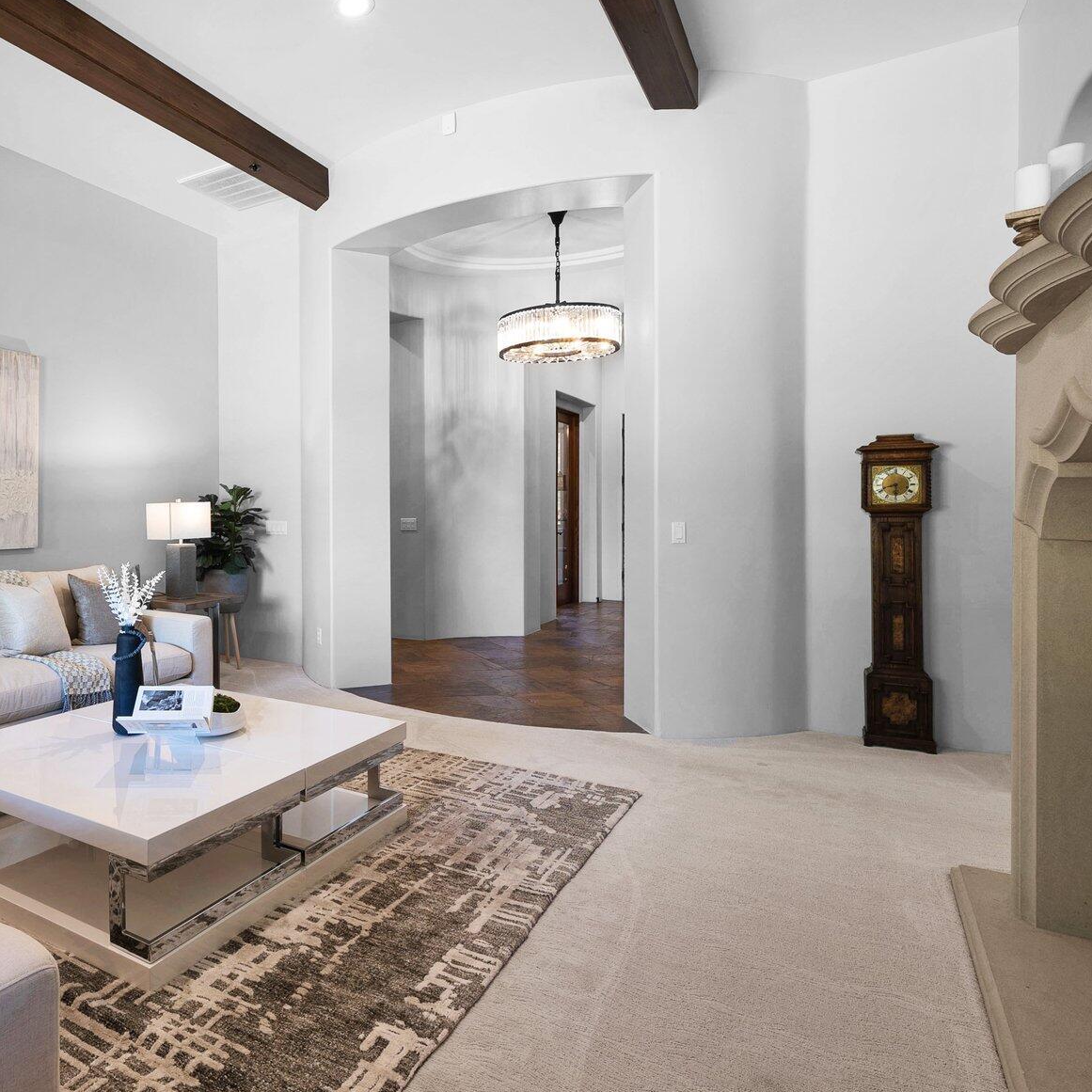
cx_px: 255
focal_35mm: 21
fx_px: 749
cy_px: 503
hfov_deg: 66.9
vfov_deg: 72.0
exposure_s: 1
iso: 80
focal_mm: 14
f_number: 9
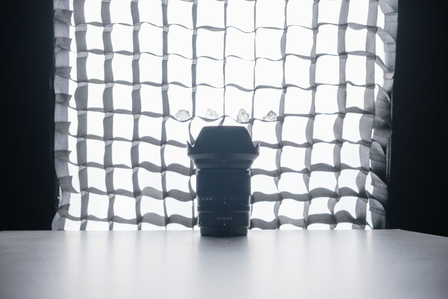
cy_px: 150
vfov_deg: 26.5
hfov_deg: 38.9
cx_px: 224
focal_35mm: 51
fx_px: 635
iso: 160
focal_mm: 34.2
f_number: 5.6
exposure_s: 1/30
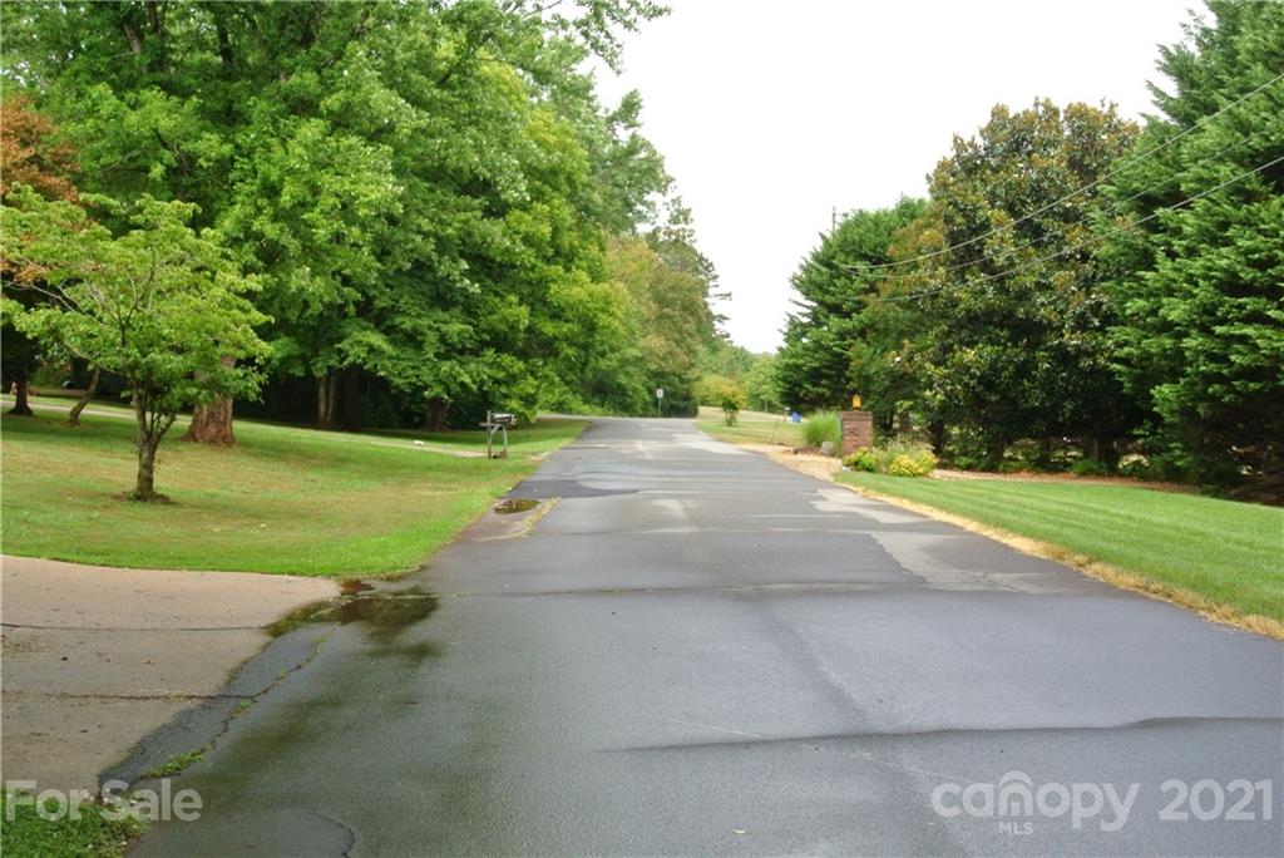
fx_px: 1606
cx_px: 642
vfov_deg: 29.9
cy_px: 429
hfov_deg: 43.6
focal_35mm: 45
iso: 400
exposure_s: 1/60
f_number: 16
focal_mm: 16.9
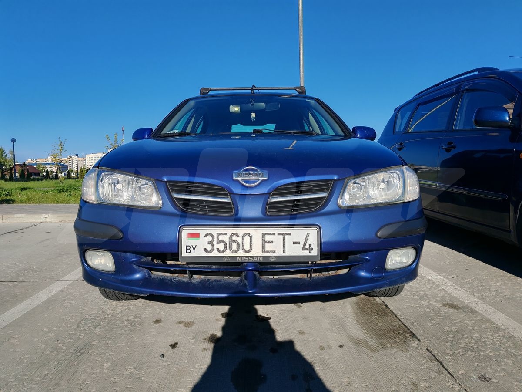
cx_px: 261
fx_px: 407
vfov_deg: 51.4
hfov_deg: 65.3
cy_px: 196
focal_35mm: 27
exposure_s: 1/4900
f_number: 1.95
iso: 50
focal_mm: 5.52
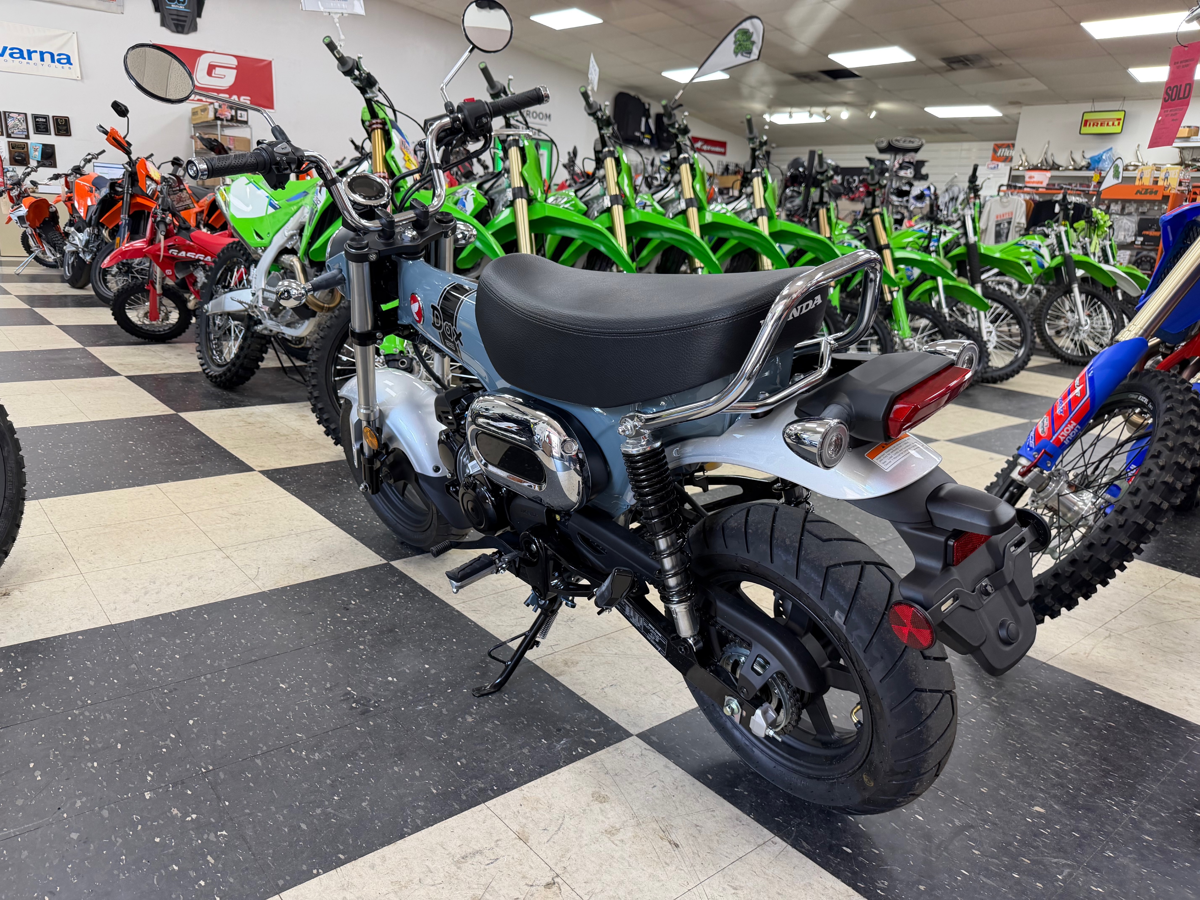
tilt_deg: -15.6
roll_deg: -4.1
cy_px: 450
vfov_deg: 56.8
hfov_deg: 71.6
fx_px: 832
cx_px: 600
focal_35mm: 24
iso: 200
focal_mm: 6.76
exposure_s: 1/120
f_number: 1.78
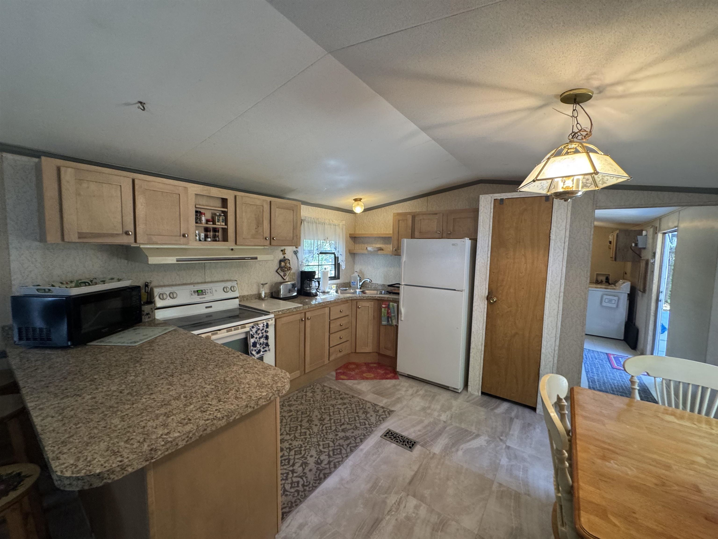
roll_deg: -2.2
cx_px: 359
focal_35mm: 14
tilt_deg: -4.4
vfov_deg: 85.7
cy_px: 270
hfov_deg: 102.1
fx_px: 290
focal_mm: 2.22
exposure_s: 1/60
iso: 250
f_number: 2.2
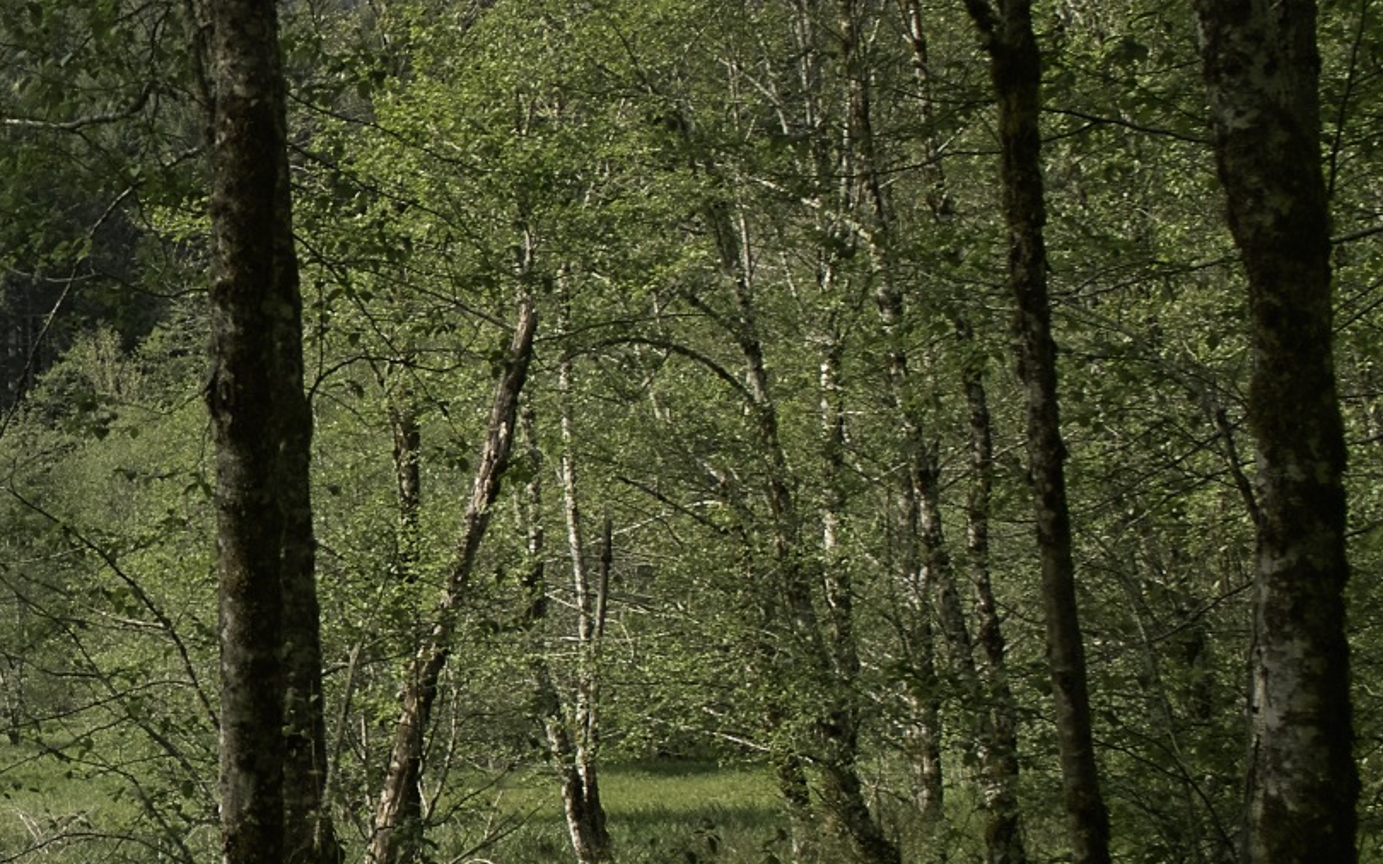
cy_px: 210
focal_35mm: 93
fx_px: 3505
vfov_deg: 14.0
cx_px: -386
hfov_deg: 20.5
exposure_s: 1/100
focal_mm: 16.6
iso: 100
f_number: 5.6
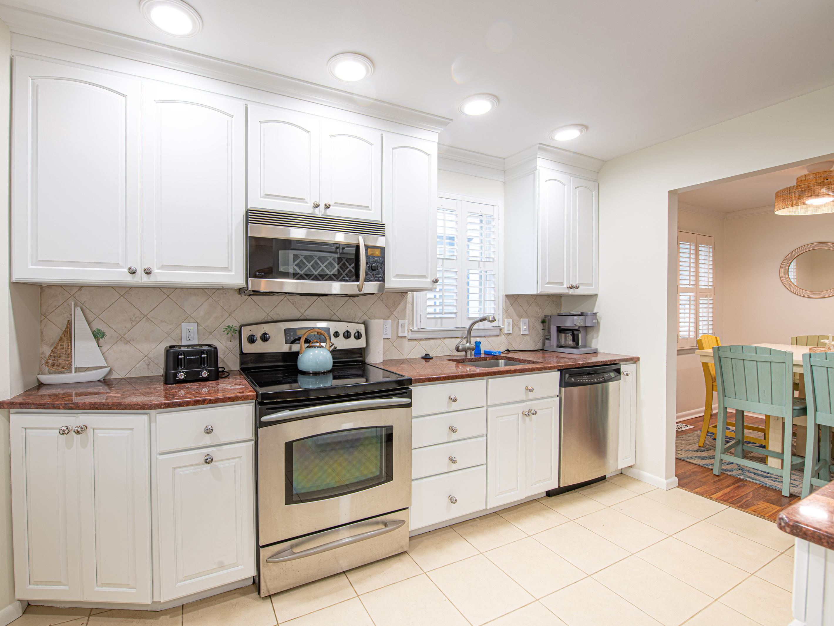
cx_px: 364
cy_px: 313
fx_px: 368
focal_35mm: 15
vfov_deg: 80.7
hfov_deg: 96.6
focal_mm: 14
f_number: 9
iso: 64
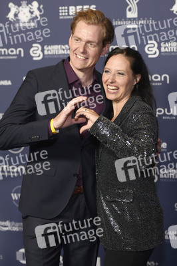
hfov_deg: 17.5
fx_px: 576
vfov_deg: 26.0
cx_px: 88
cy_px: 133
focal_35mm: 78
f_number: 3.2
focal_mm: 78
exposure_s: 1/320
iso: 640
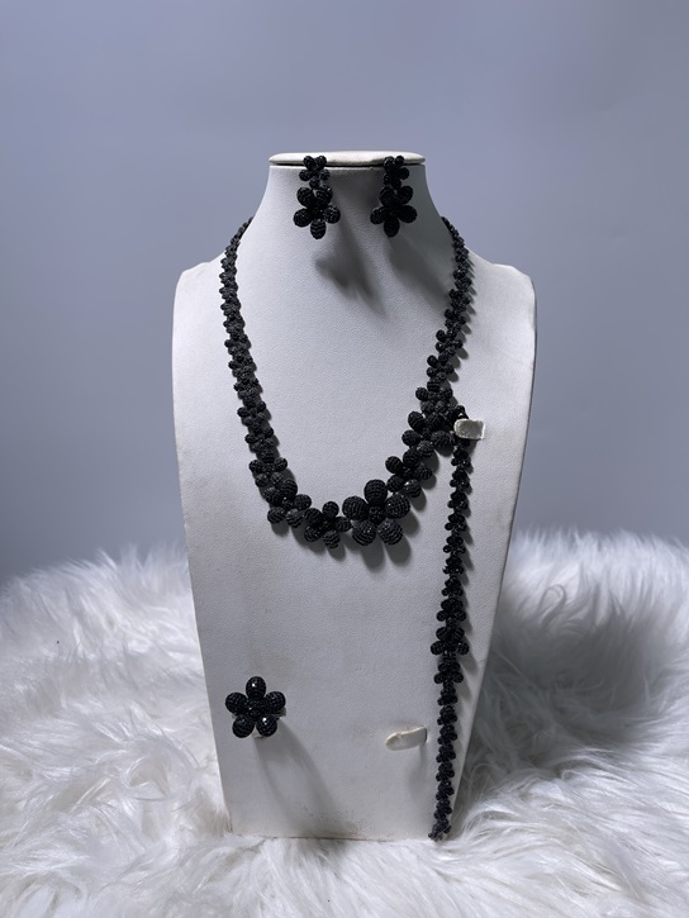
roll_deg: +2.1
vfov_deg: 69.4
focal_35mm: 25
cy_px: 459
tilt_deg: -13.6
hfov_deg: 54.9
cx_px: 344
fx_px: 663
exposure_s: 1/1057
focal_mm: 5.1
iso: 32
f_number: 1.6
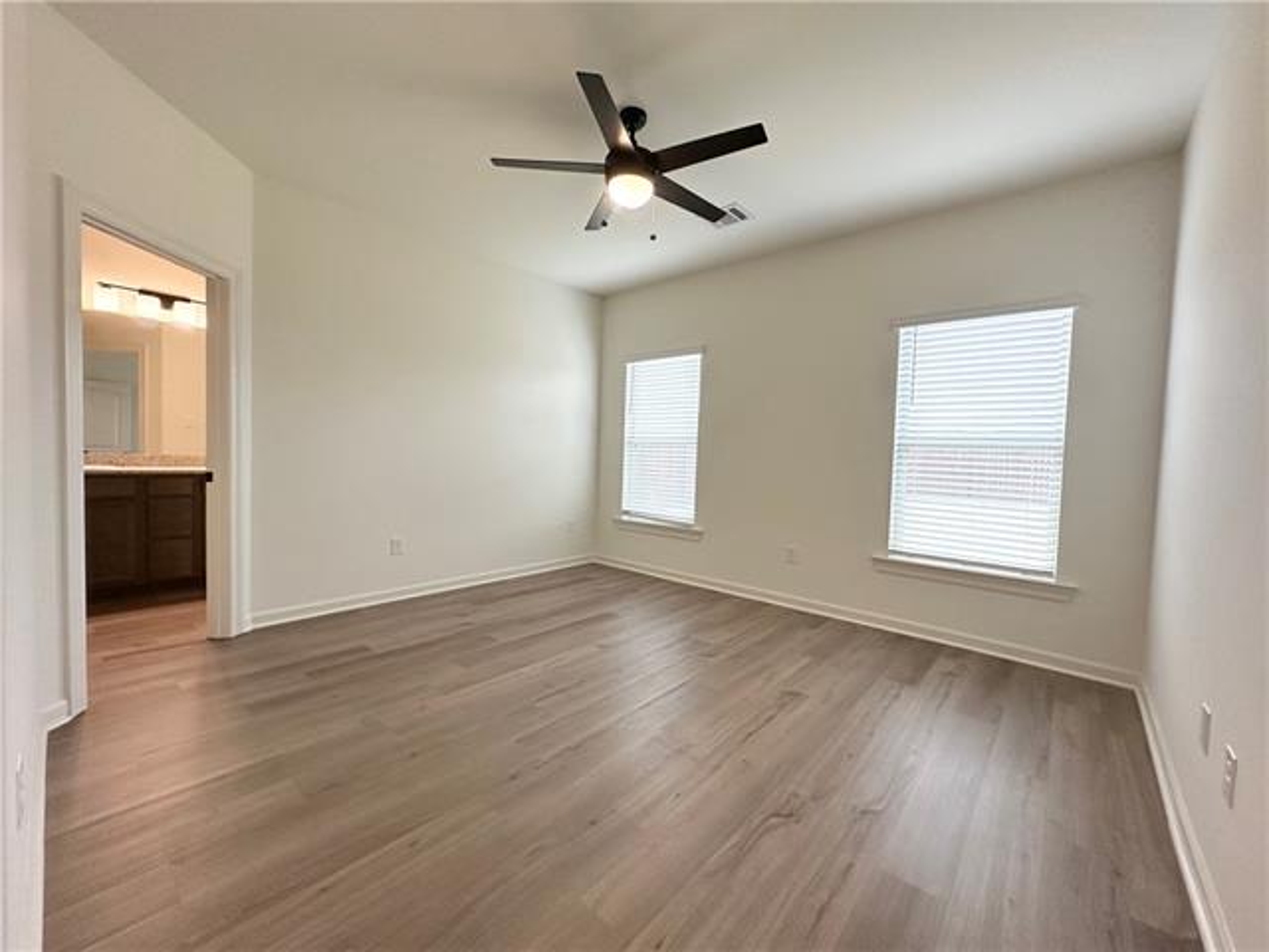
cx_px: 634
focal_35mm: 14
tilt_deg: -2.1
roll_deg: -2.0
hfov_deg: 102.1
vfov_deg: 85.7
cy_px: 476
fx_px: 513
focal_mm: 2.22
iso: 160
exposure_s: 1/120
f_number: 2.2
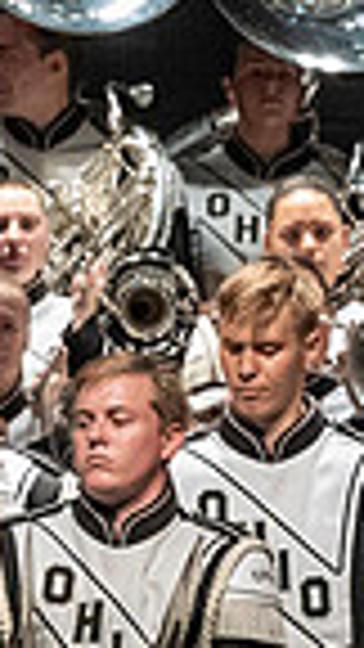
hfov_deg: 1.3
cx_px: 1191
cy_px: 688
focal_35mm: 946
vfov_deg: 2.3
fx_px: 16232
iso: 4000
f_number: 4
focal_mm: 150
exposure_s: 1/500
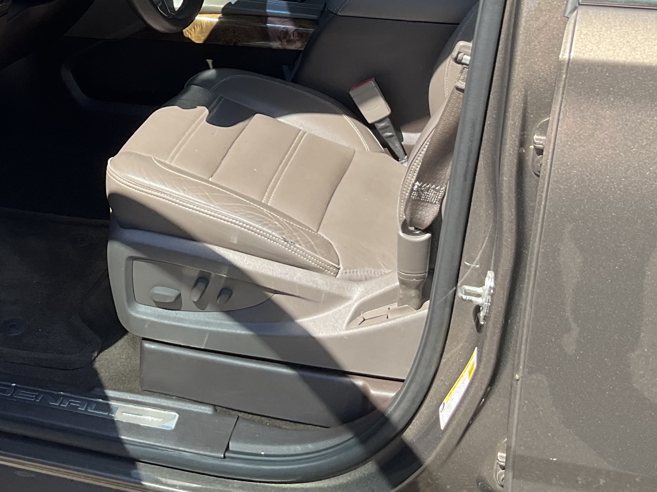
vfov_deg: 22.5
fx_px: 1196
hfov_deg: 30.3
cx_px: 173
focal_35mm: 63
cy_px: 11
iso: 25
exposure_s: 1/348
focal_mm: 3
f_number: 1.8
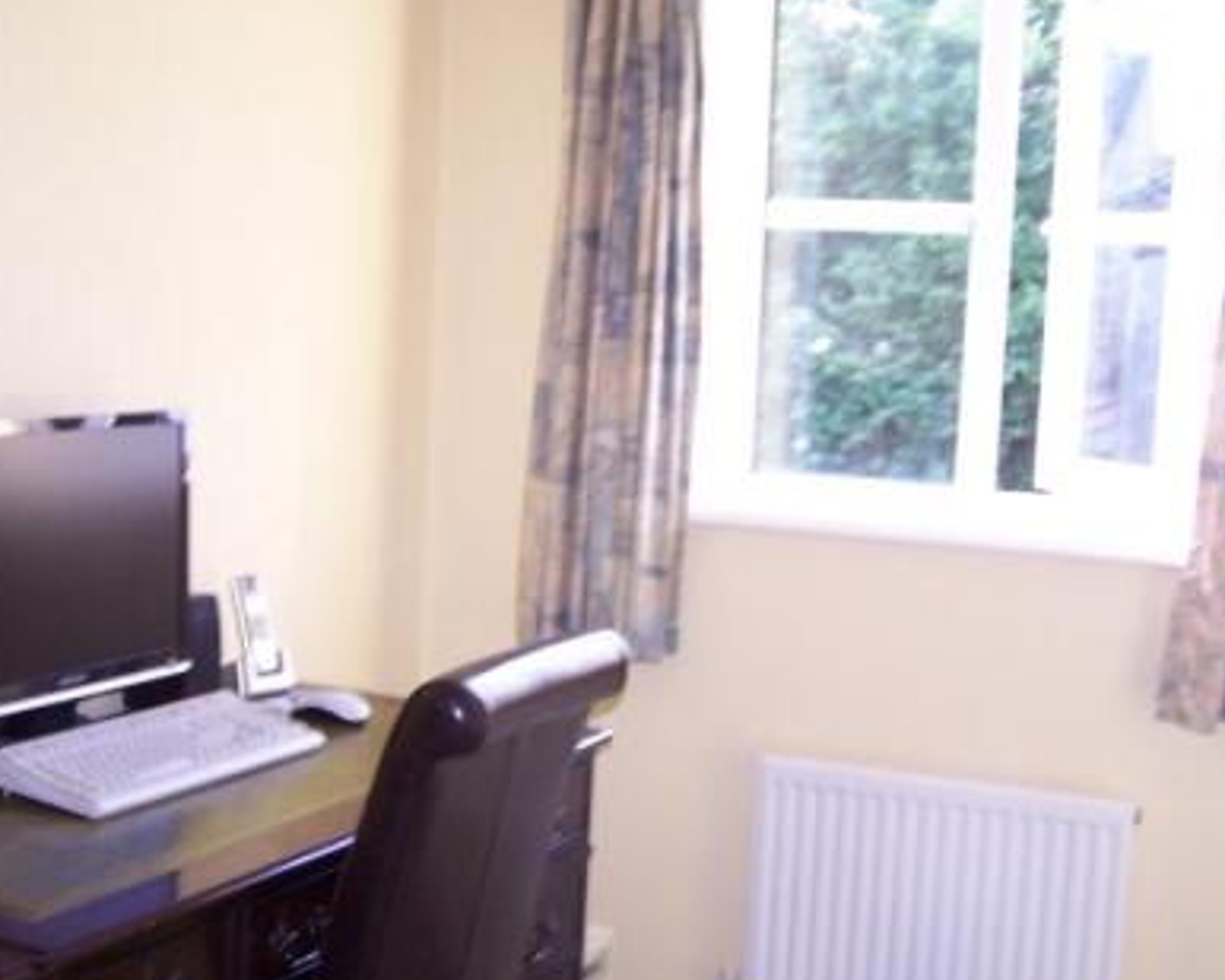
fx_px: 2031
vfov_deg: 27.1
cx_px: 522
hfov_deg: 33.5
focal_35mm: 56
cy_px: 553
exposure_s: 1/60
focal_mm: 6.3
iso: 140
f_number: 2.8
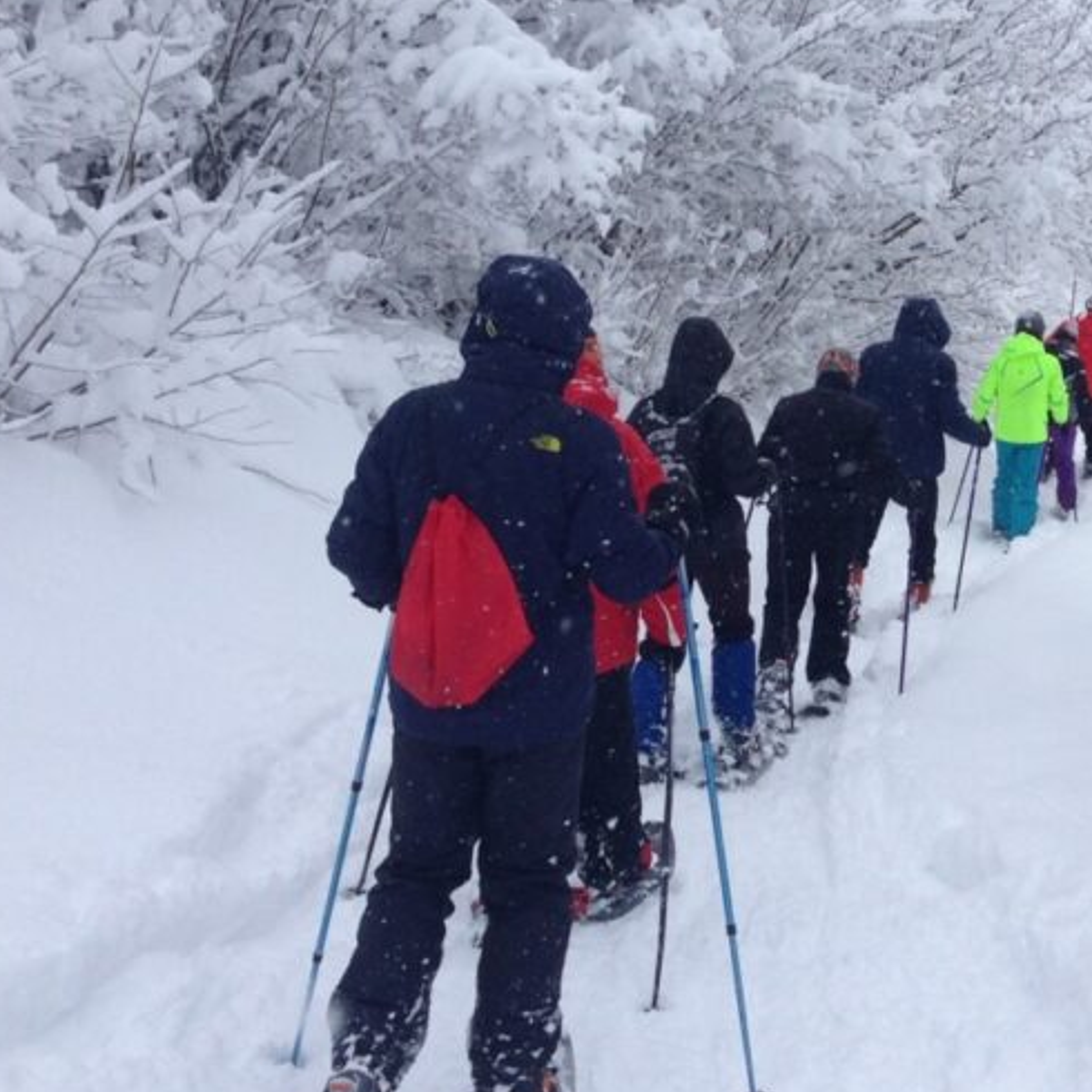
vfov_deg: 28.1
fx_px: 2177
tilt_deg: -7.5
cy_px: 406
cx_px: 1007
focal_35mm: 61
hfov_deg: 27.1
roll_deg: -2.9
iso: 50
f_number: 2.4
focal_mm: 4.12
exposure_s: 1/686
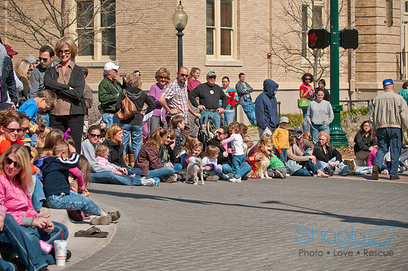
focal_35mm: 120
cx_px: 204
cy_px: 136
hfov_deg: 17.1
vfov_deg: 11.4
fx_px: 1358
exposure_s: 1/1000
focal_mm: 80
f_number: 5
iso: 200
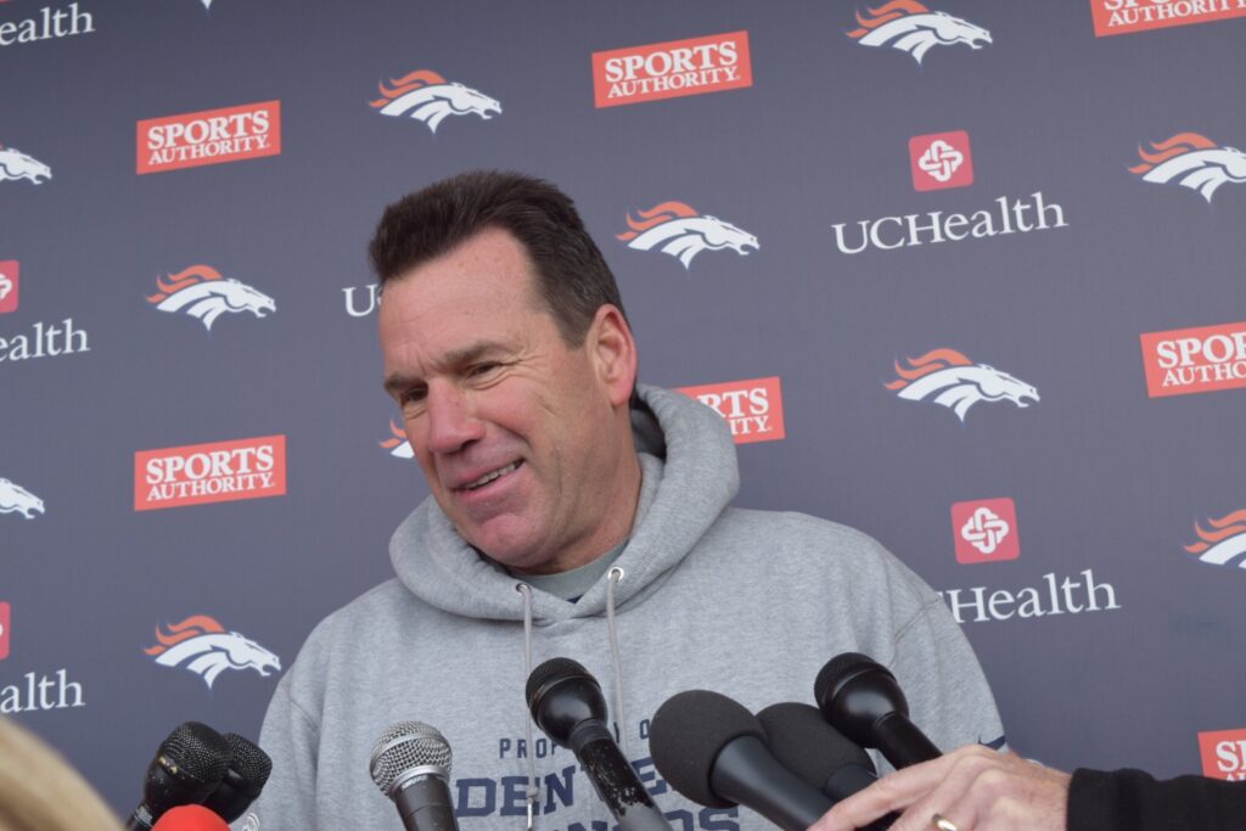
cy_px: 416
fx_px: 1869
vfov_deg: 25.1
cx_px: 623
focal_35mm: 54
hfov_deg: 36.9
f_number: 8
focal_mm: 36
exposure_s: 1/250
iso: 360
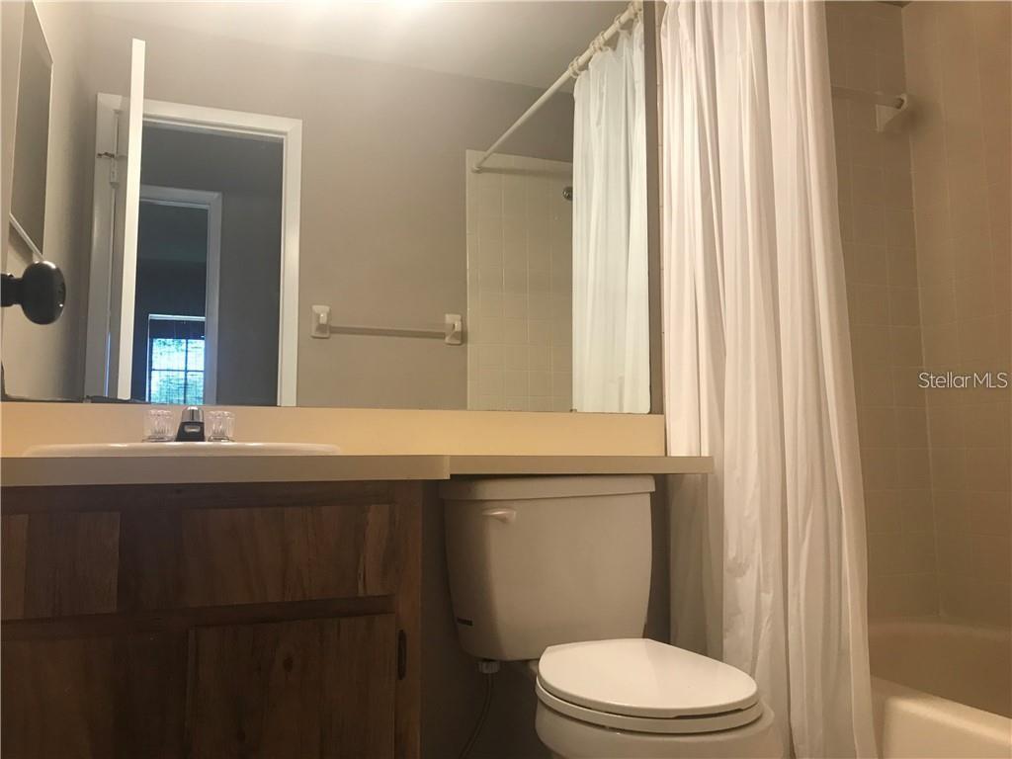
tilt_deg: +5.6
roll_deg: +0.2
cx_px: 506
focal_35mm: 28
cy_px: 380
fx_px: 819
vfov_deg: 49.7
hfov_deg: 63.4
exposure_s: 1/24
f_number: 1.8
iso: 40
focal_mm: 3.99
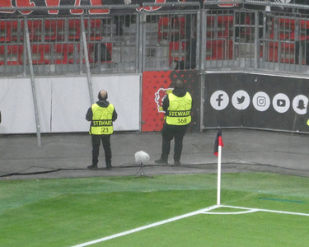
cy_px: 77
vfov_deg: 2.3
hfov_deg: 2.9
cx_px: 86
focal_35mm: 666
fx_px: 6091
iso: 800
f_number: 6
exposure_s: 1/100
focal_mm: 71.7
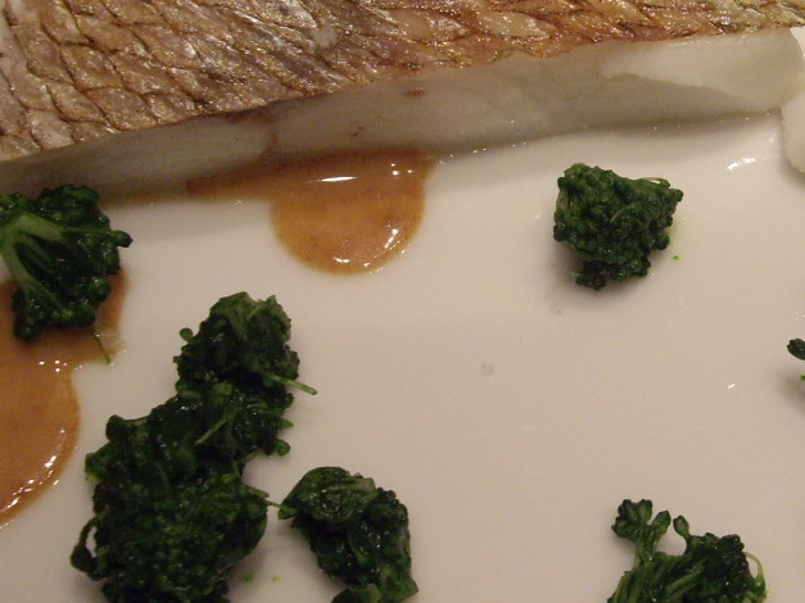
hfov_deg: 19.6
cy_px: 166
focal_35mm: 97
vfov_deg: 15.2
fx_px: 2255
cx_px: 815
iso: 200
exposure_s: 1/30
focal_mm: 7.9
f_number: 2.8
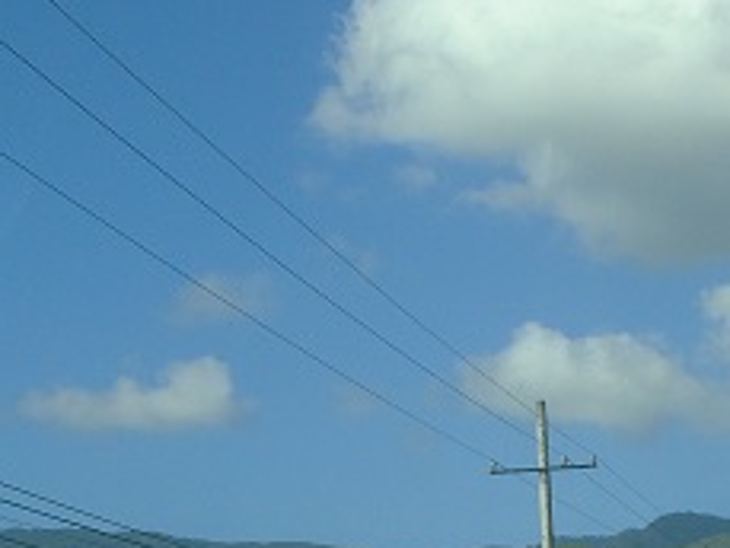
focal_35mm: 102
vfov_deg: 14.3
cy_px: 518
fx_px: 2152
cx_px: 797
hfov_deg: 18.5
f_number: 9.5
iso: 100
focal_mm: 6.4
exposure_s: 1/160
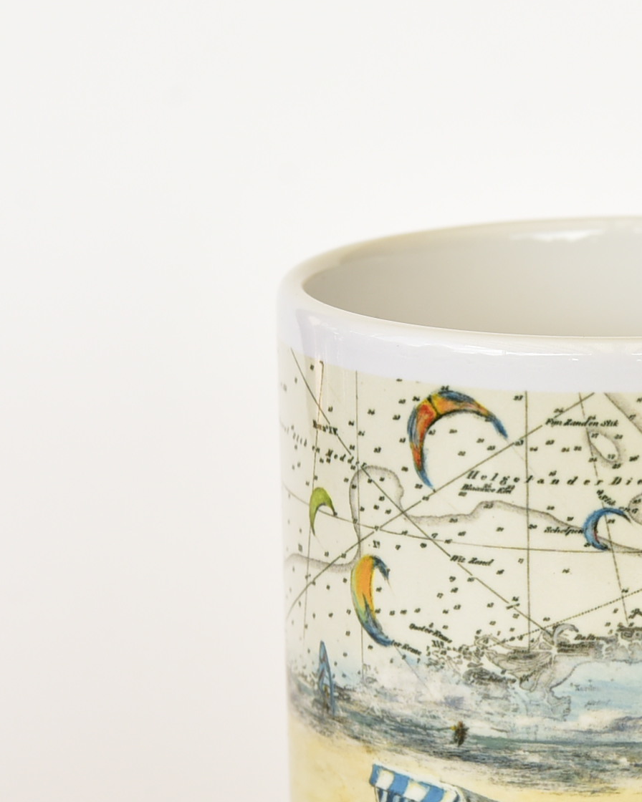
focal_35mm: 185
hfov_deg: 8.3
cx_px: 590
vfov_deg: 10.4
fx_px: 4394
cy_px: 565
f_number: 8
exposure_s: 1/125
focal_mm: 60
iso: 400
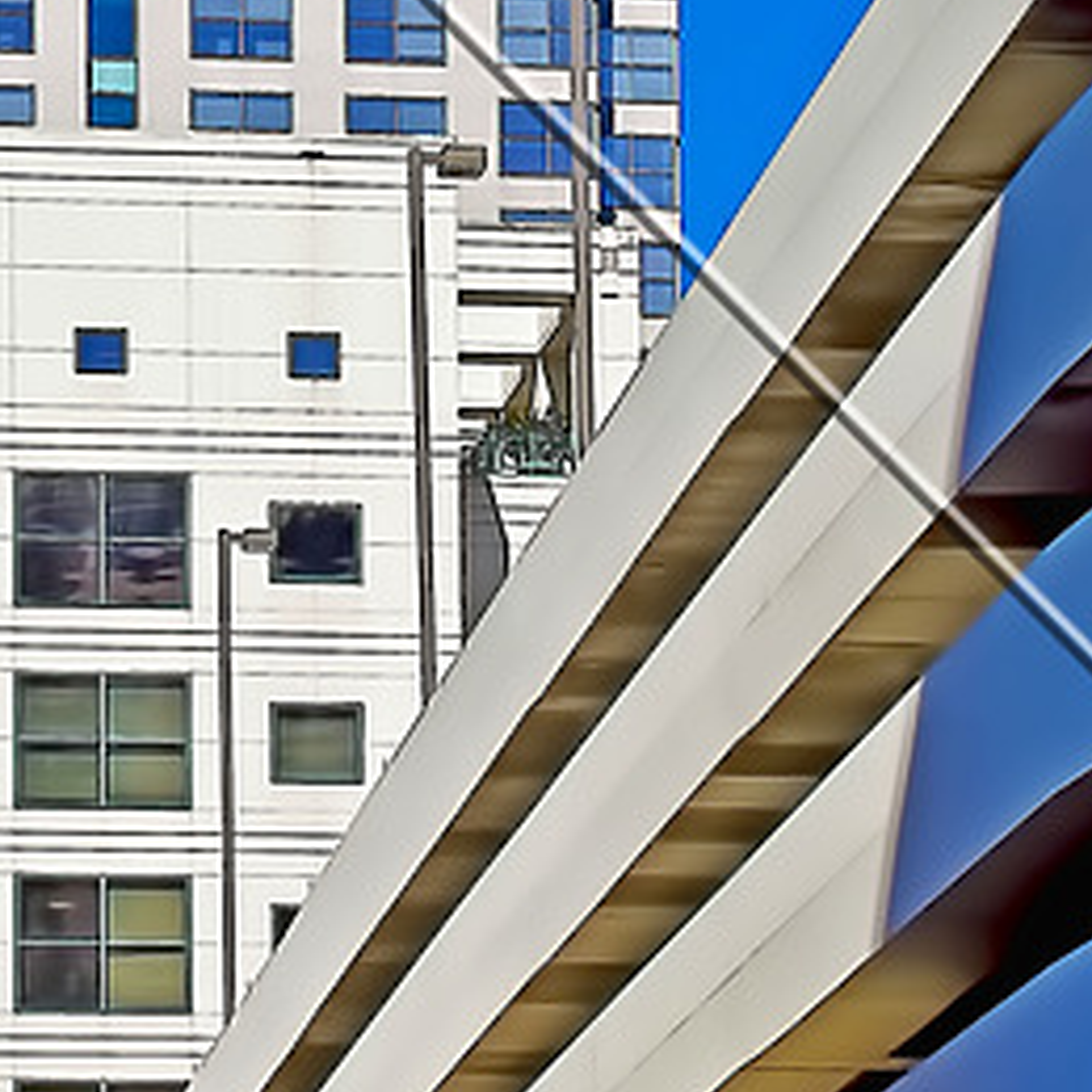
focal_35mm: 141
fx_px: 5032
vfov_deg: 12.1
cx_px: 172
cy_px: -260
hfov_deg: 12.3
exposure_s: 1/320
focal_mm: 32
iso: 100
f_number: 9
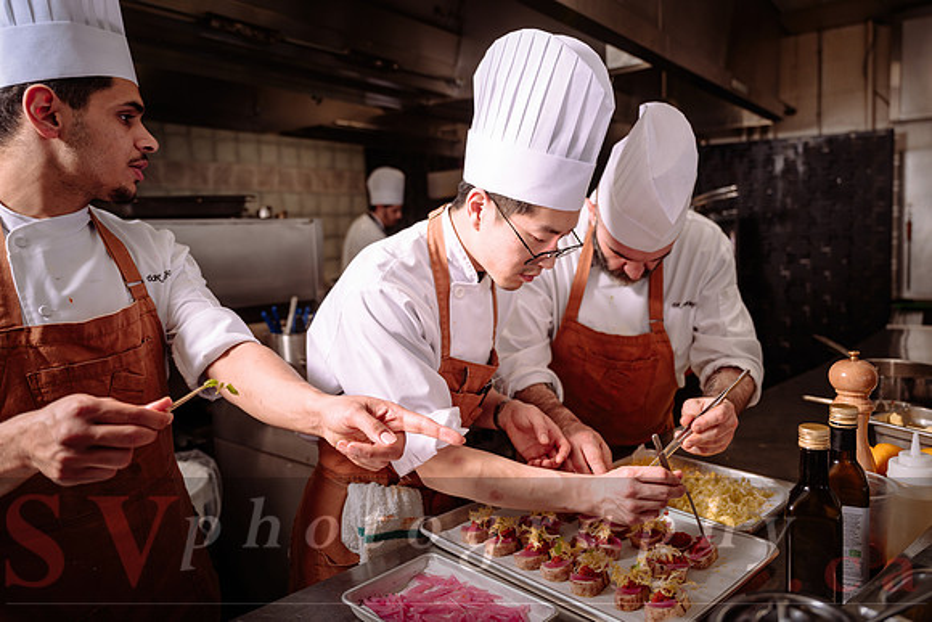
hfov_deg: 66.8
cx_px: 498
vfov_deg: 47.5
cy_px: 289
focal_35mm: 27
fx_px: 706
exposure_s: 1/160
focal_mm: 25.5
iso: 100
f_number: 2.8
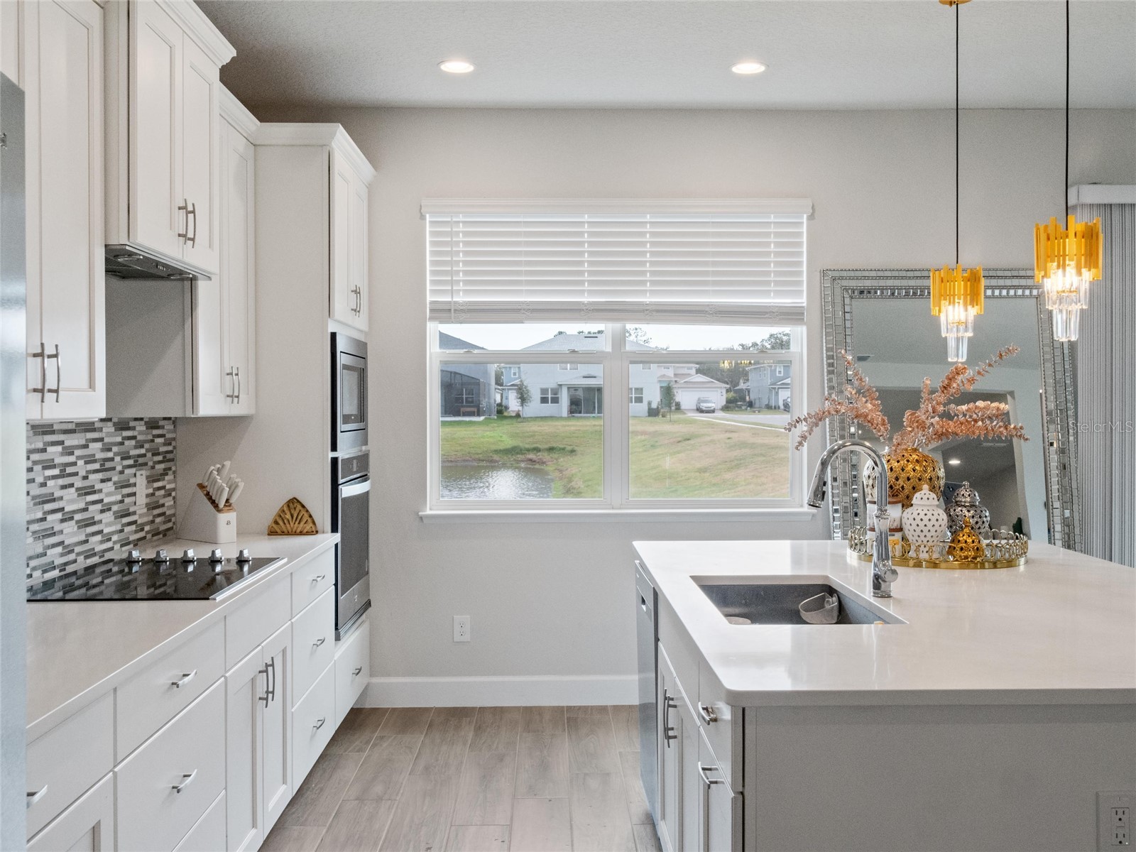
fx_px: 1116
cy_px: 426
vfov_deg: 41.8
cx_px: 568
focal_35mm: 34
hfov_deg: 54.0
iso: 1250
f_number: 9
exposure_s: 1/60
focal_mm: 17
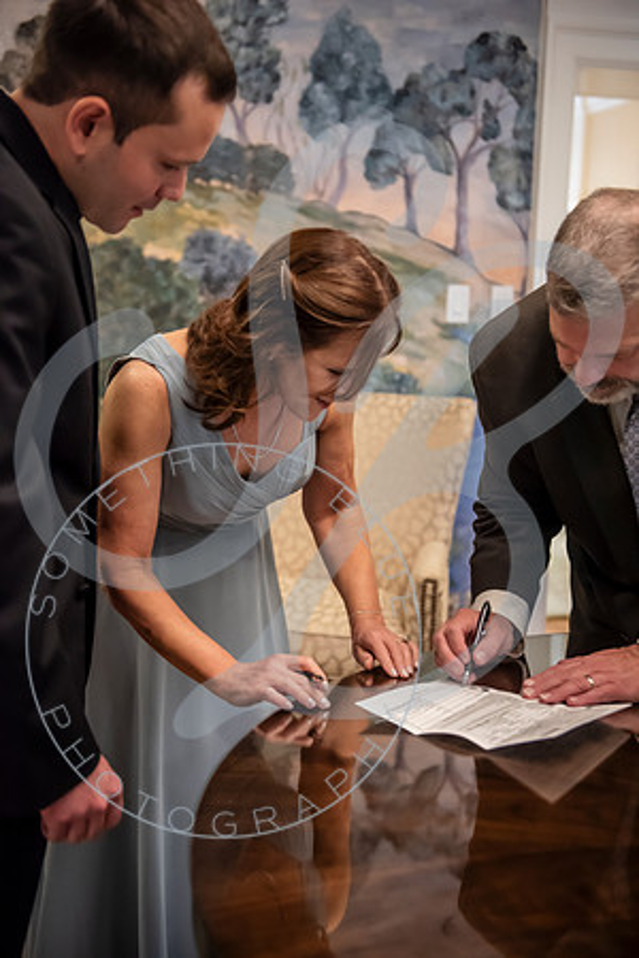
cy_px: 479
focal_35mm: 44
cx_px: 320
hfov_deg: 30.5
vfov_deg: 44.5
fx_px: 1171
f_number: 2.8
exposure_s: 1/125
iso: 2500
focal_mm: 44
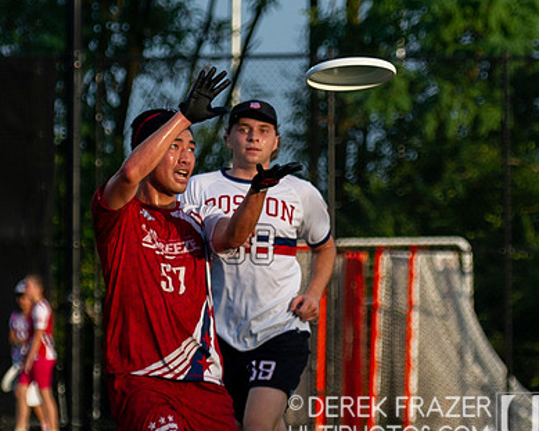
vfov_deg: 4.0
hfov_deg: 5.0
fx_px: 6172
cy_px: 241
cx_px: 204
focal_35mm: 387
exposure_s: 1/1600
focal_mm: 122
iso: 320
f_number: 4
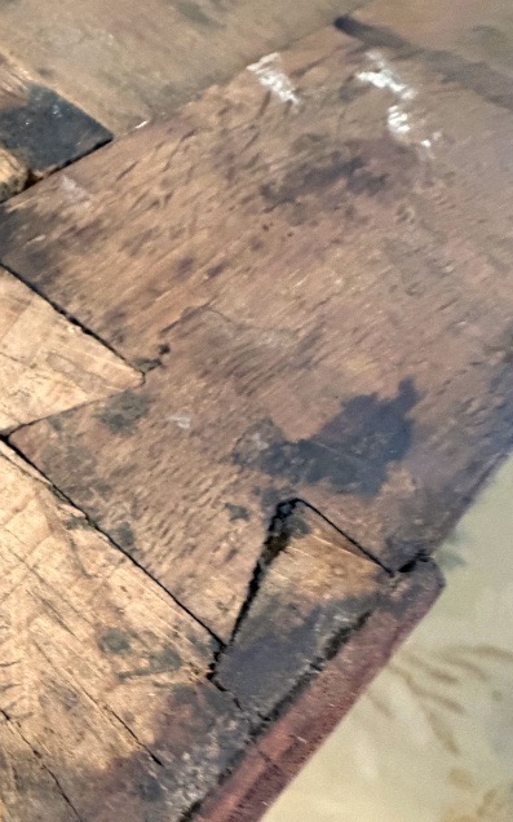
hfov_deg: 37.0
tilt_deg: -65.8
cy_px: 571
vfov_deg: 64.1
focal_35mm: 28
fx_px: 627
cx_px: -58
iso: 1000
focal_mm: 2.22
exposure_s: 1/50
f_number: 2.2
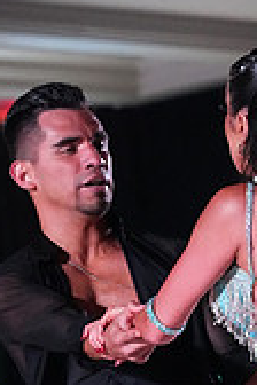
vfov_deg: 5.6
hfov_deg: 3.7
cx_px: 322
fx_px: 3930
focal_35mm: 367
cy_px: 582
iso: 10000
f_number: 5.6
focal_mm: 106
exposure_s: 1/400
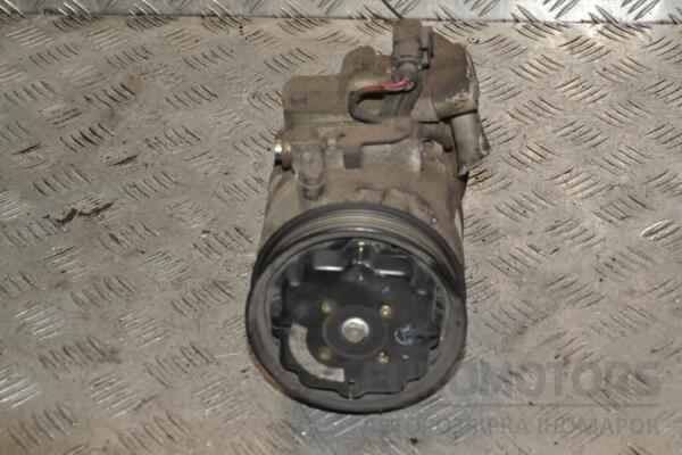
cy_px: 228
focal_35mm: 87
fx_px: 1648
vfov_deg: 15.7
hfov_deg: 23.4
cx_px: 341
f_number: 9
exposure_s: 1/200
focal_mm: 58
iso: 800
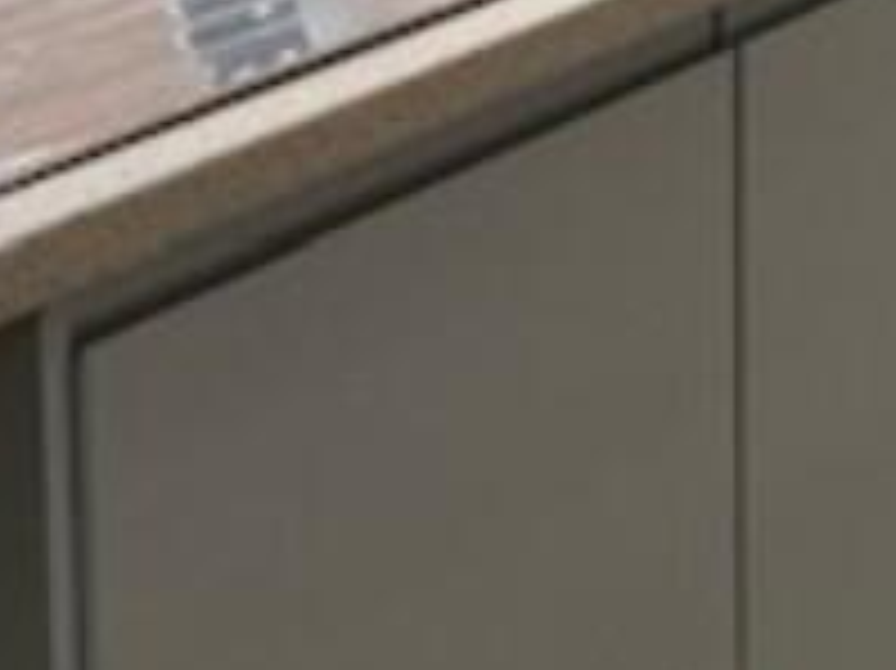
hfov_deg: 13.3
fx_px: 3466
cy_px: -634
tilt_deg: -8.0
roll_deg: -1.3
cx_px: 1598
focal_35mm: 134
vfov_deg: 10.3
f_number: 1.8
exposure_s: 1/121
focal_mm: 4.25
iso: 64
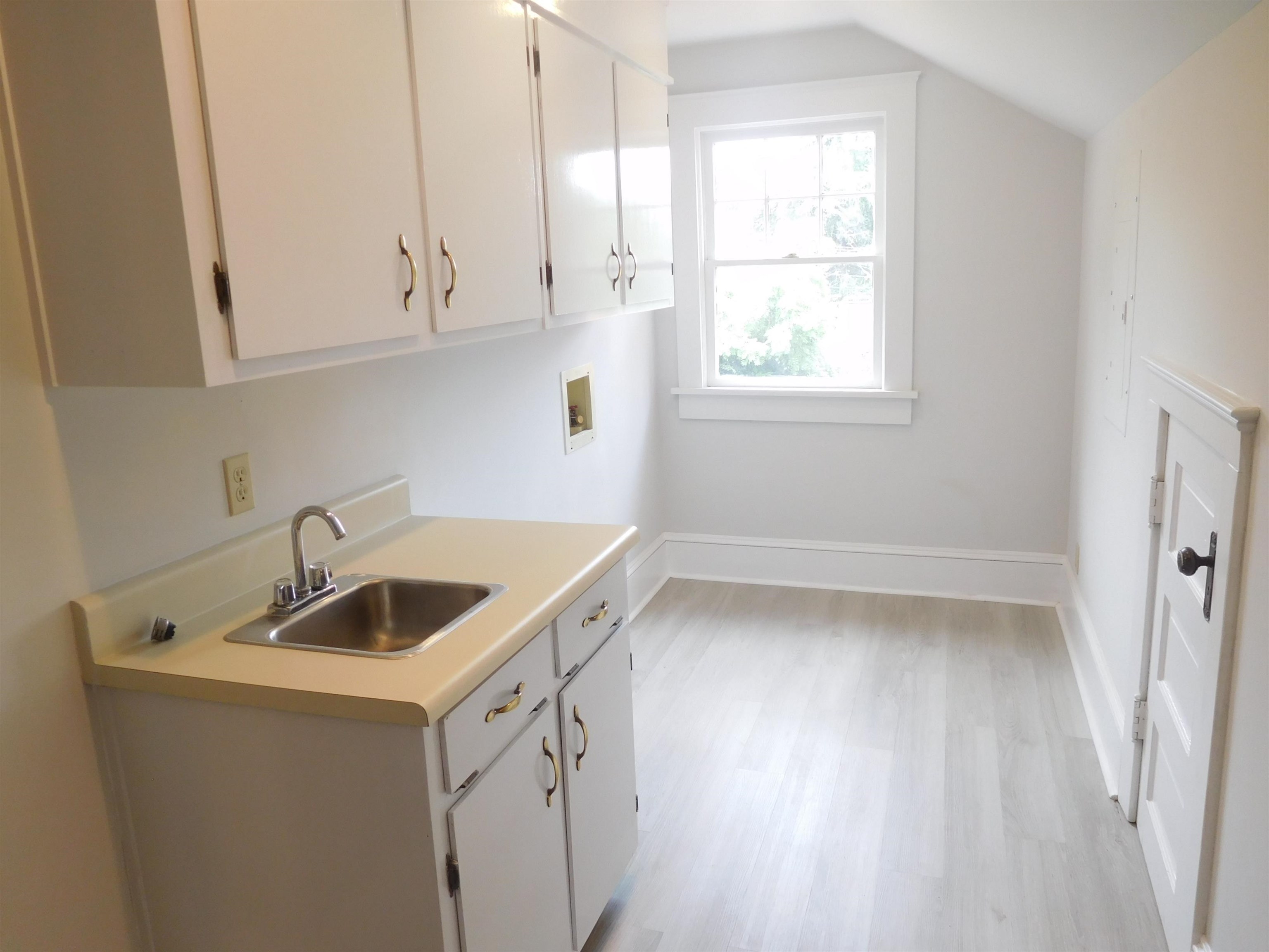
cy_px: 476
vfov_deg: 54.9
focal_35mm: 25
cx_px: 634
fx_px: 916
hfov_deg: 69.4
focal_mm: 4.5
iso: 140
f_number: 3.4
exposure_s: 1/30
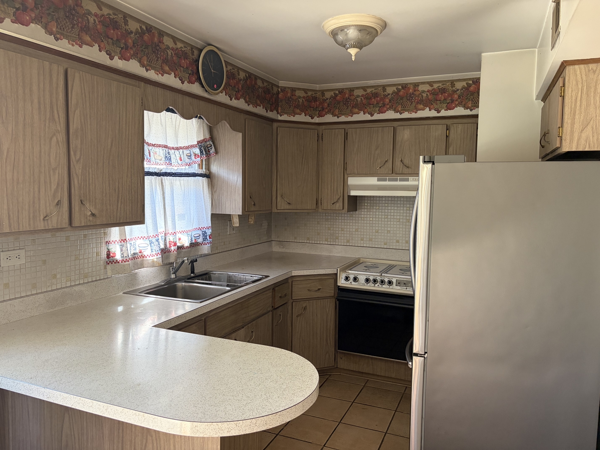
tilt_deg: -3.6
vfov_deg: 53.1
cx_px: 300
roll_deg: -0.6
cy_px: 225
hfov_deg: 67.3
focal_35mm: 26
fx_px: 451
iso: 200
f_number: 1.6
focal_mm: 5.96
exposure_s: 1/60
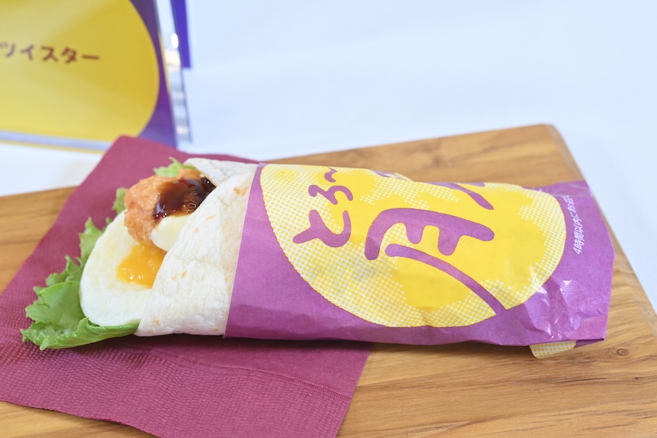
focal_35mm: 60
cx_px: 328
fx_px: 1095
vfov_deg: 22.6
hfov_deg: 33.4
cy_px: 219
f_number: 9
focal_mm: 60
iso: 6400
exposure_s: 1/250
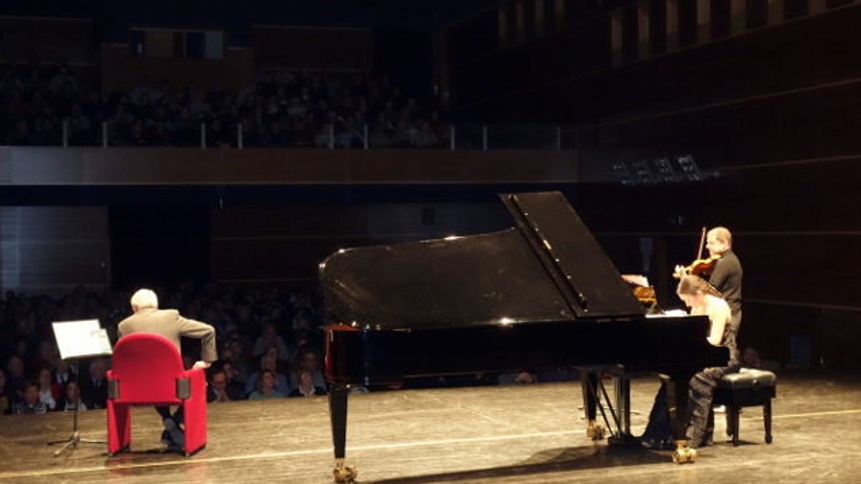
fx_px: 1233
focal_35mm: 54
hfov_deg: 38.5
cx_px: 430
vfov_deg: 22.2
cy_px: 224
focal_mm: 19.1
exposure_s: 1/30
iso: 1250
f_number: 3.2
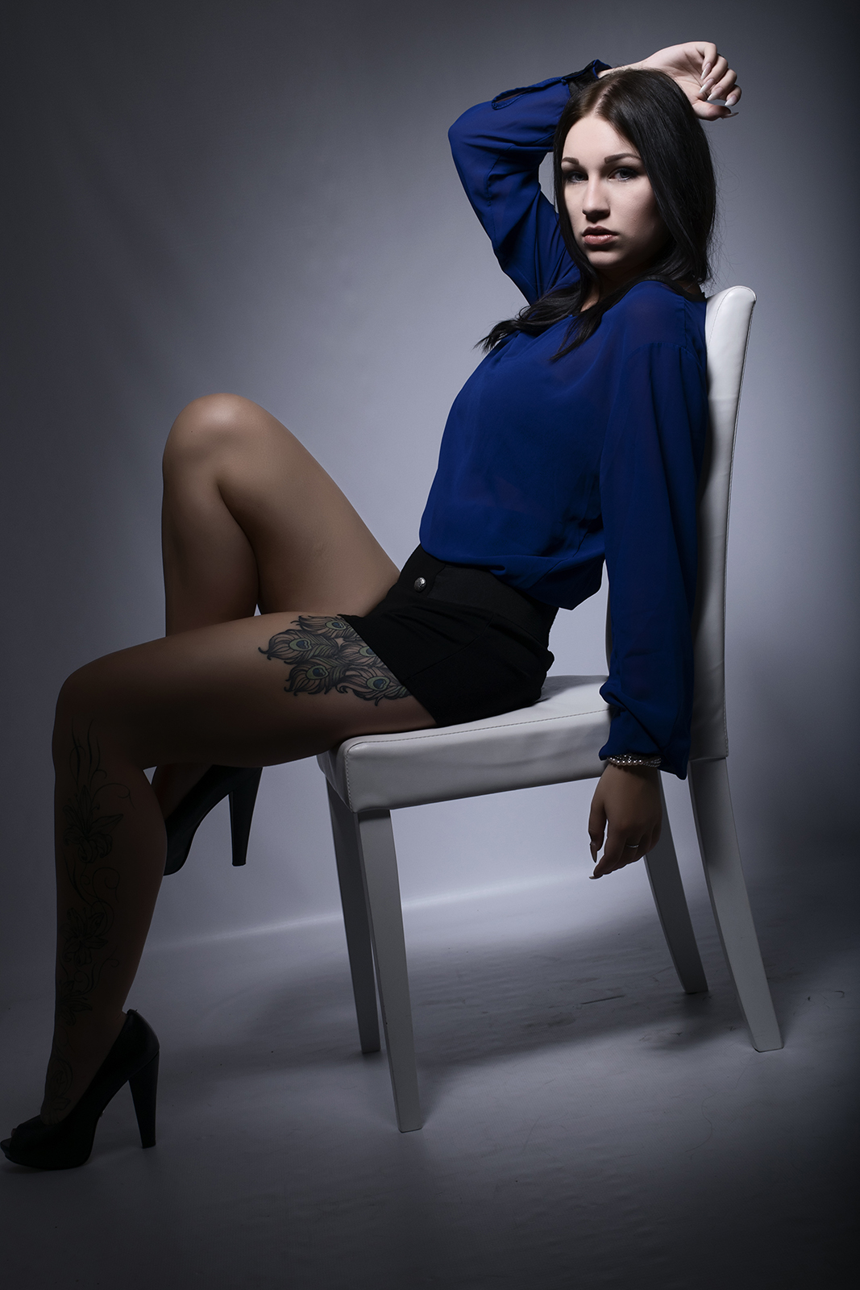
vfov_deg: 35.1
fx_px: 2042
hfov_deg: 23.8
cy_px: 645
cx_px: 430
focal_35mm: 57
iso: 100
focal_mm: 38
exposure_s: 1/200
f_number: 13
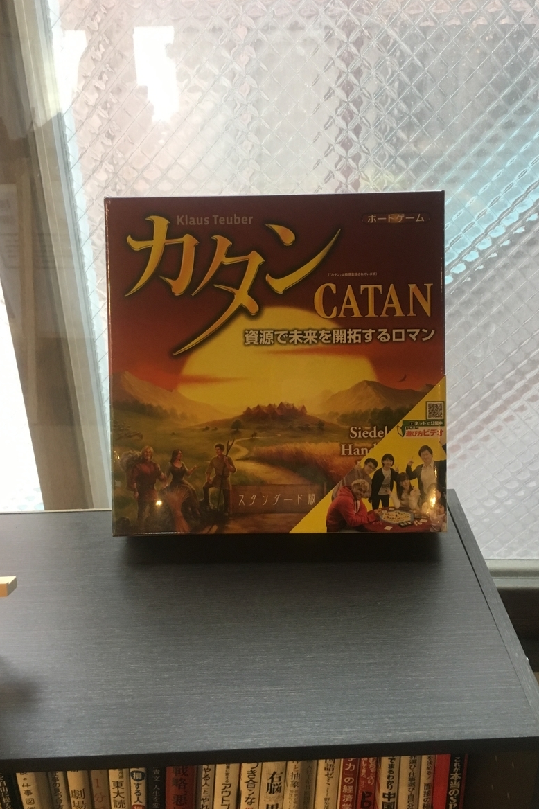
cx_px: 301
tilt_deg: -23.5
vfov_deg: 60.3
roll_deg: +0.8
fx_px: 697
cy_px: 404
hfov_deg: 42.2
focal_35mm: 31
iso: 125
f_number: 2.2
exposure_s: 1/30
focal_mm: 4.15
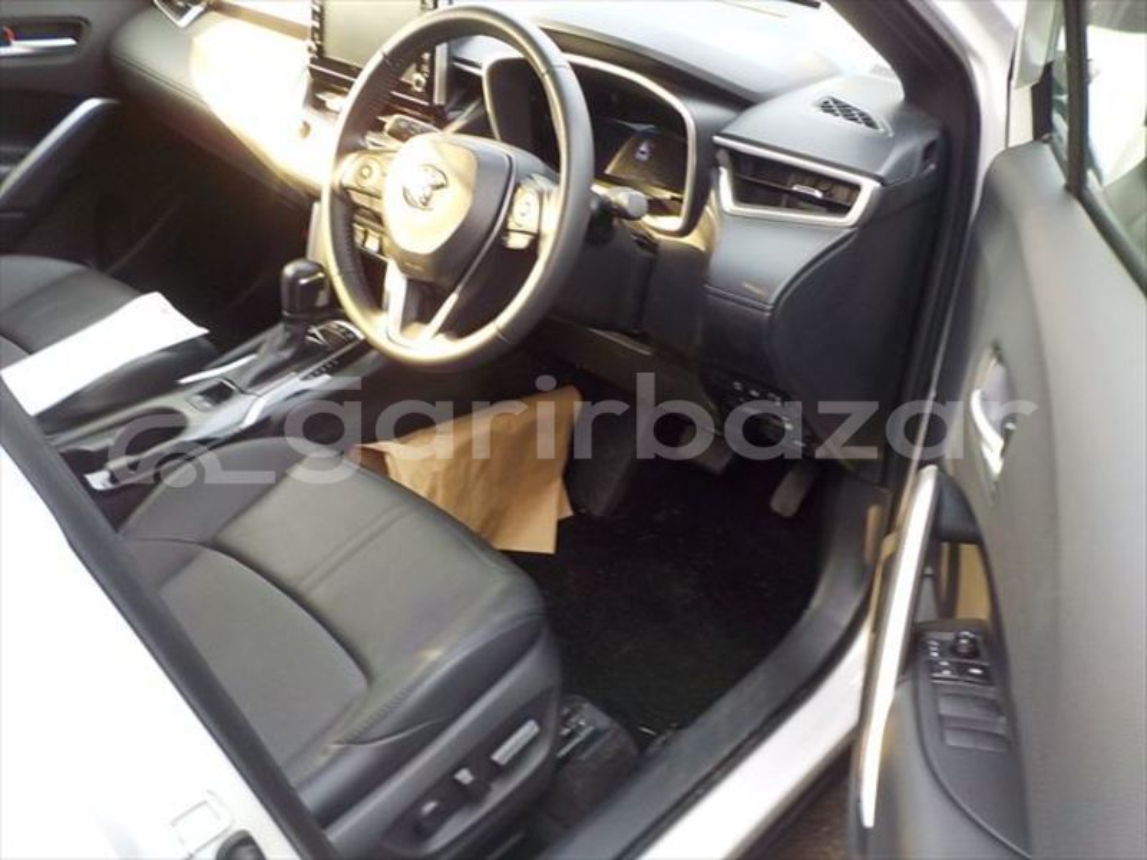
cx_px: 574
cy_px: 430
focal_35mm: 30
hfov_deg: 60.0
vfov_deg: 46.8
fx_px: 994
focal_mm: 4.1
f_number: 3.3
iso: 200
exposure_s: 1/30
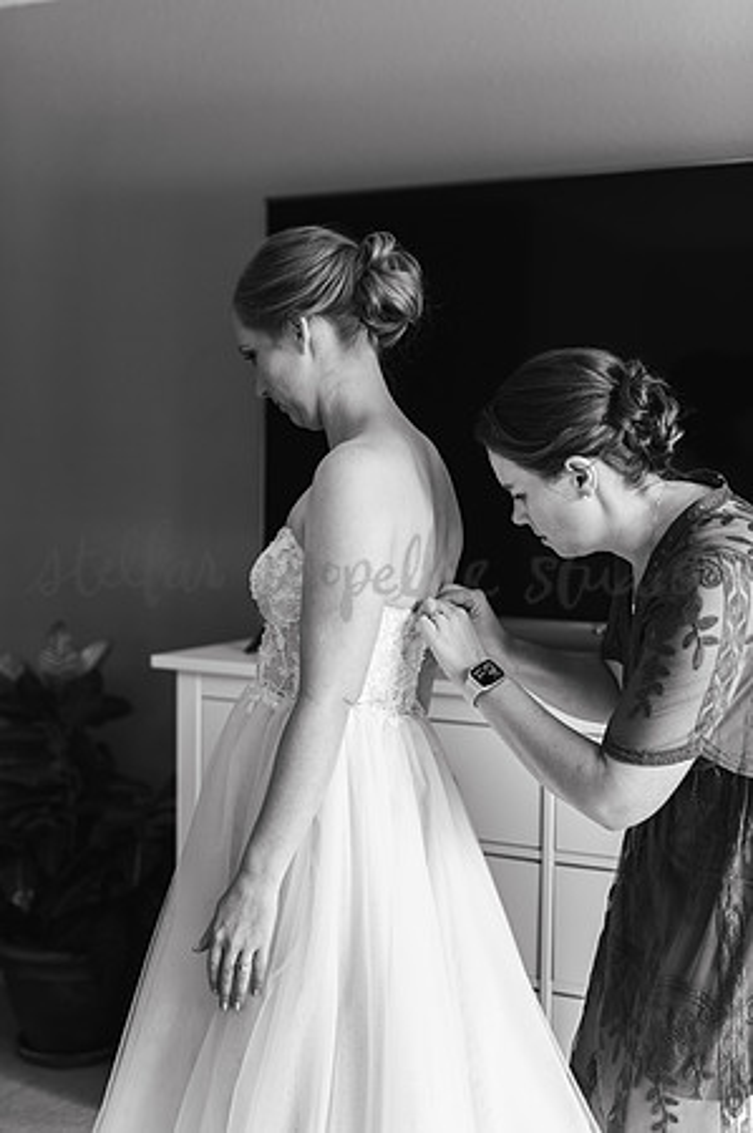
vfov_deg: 39.6
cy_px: 566
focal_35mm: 50
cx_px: 376
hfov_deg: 26.9
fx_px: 1572
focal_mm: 50
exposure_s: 1/125
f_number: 2.2
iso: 1000
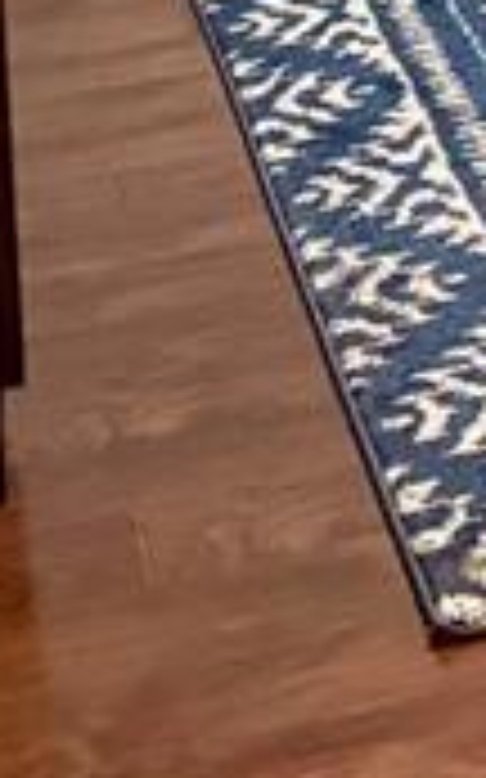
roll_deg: +0.9
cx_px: 1278
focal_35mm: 151
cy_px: -845
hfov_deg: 7.9
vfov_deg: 12.1
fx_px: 3203
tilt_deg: -4.5
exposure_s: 1/40
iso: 1000
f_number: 1.78
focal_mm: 6.76
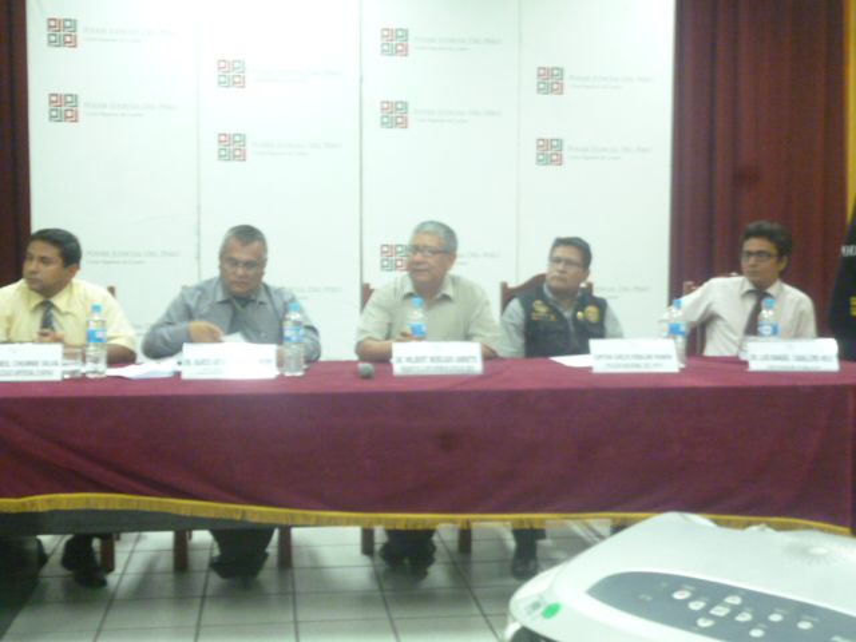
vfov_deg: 30.3
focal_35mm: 48
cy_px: 321
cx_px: 428
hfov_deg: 39.7
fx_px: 1187
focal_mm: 8.6
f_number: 4
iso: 800
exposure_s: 1/13
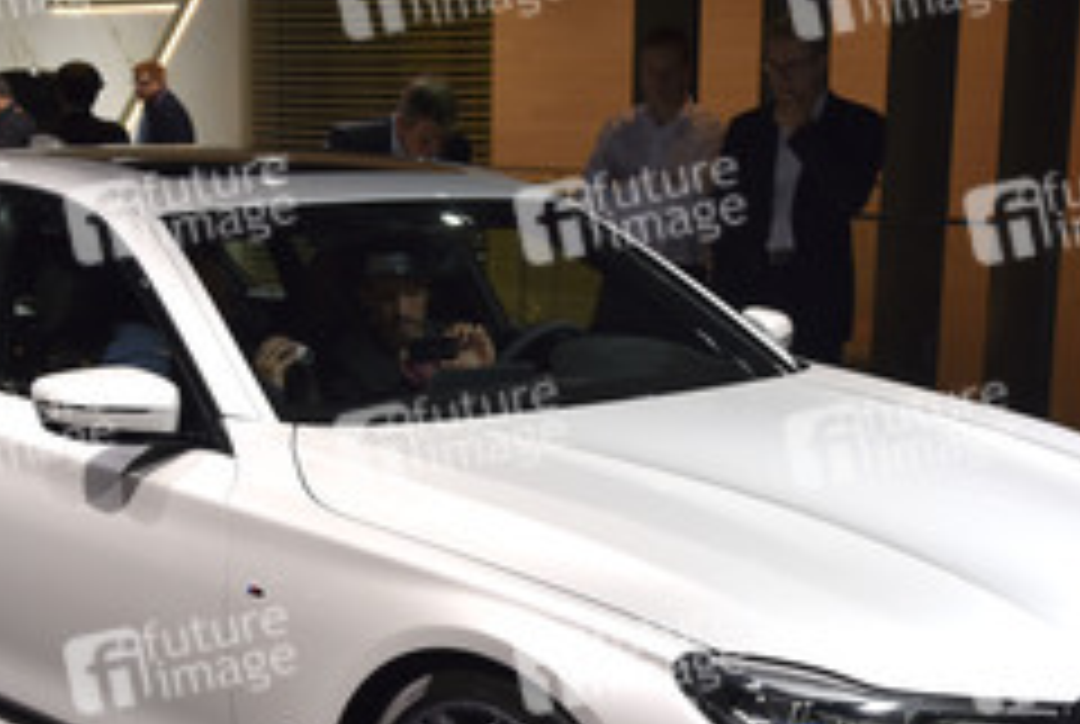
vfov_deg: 19.1
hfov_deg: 28.4
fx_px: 2134
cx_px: 506
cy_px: 549
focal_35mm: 71
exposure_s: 1/250
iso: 400
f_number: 8
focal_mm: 38
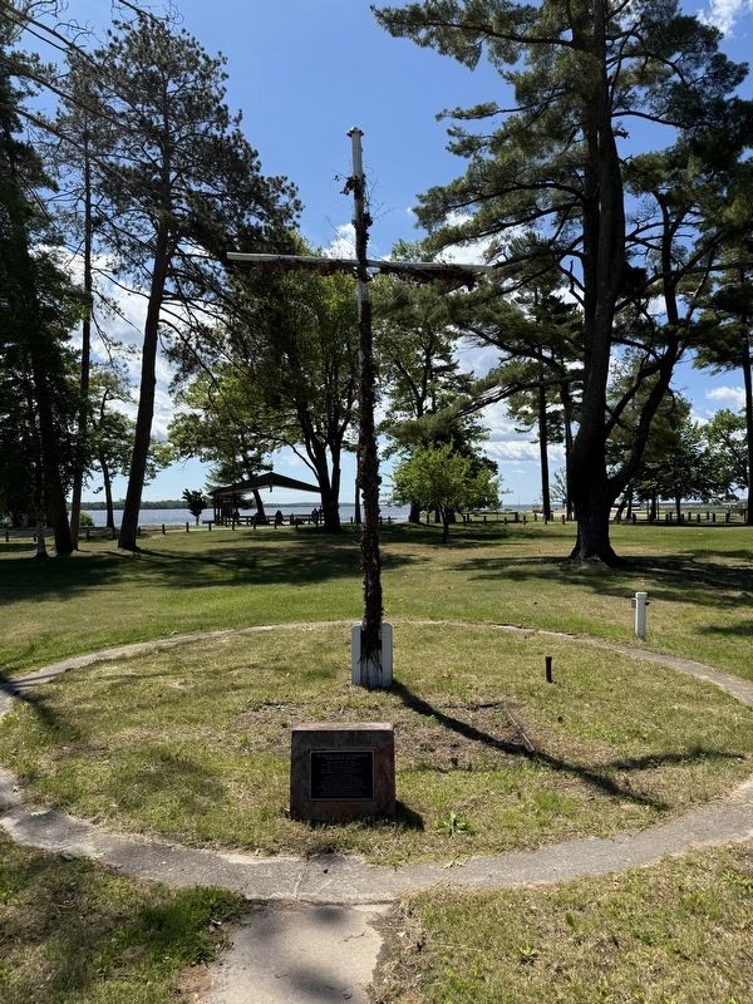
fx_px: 696
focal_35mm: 24
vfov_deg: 71.6
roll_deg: +3.1
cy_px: 502
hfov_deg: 56.8
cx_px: 376
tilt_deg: +1.4
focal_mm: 6.76
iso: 80
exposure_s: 1/4673
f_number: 1.78
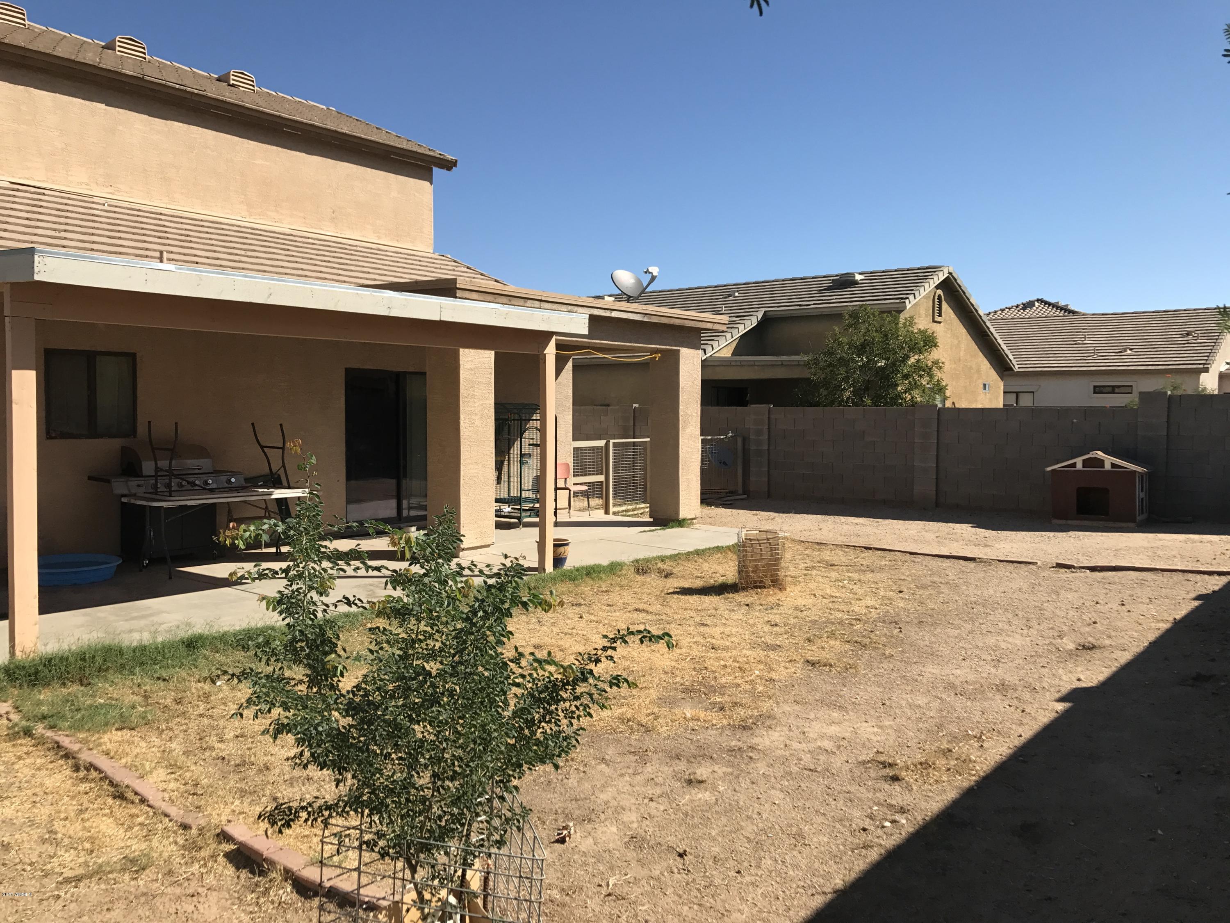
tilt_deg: -3.4
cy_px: 462
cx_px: 615
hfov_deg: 63.4
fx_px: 995
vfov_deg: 49.7
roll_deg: +0.9
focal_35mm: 28
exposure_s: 1/2336
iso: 20
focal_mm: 3.99
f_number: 1.8
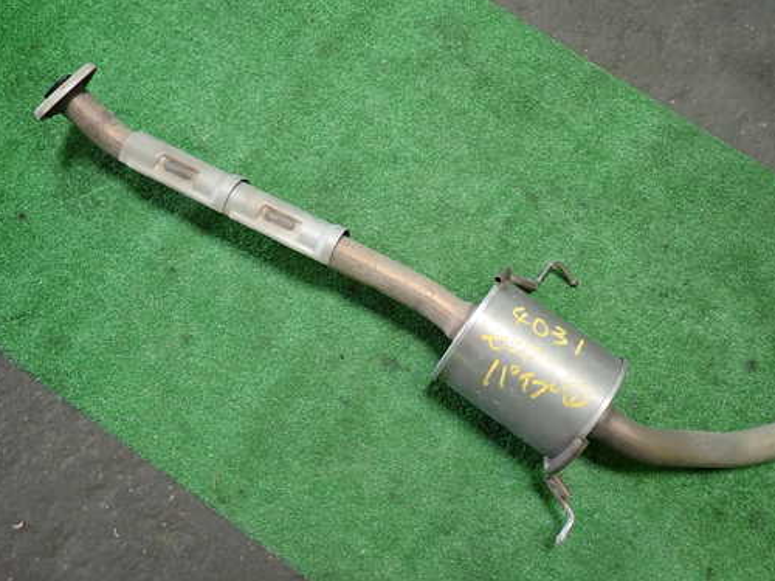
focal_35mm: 30
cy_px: 299
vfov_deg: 46.8
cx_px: 408
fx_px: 672
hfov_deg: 59.9
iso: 200
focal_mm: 4.5
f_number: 2
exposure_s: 1/60
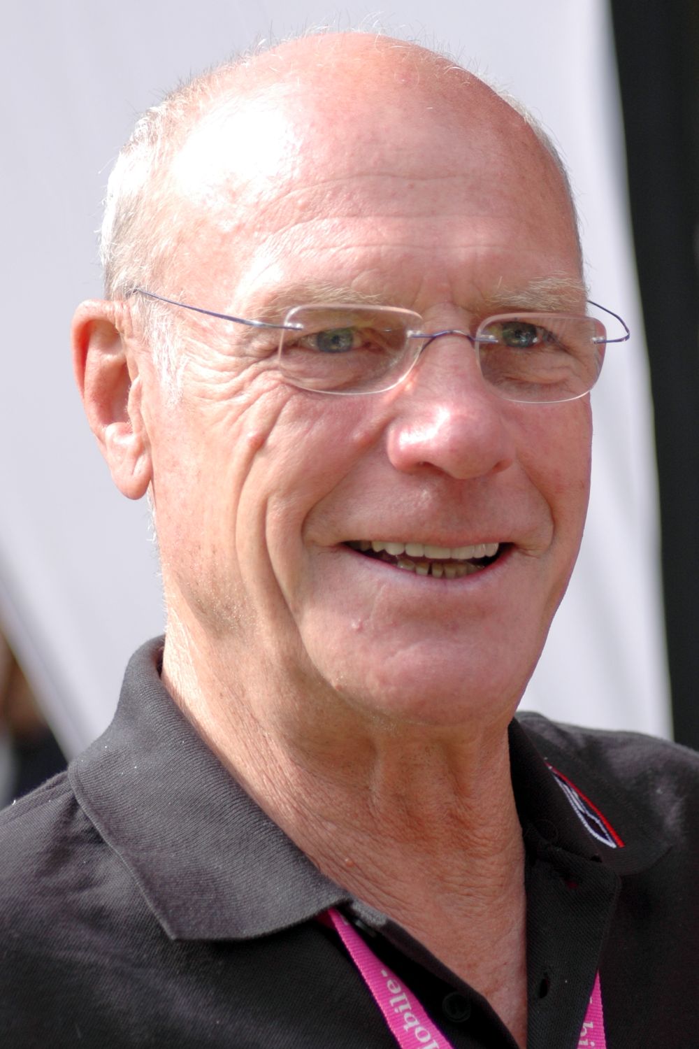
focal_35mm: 150
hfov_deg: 9.1
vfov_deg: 13.7
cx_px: 350
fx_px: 4368
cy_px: 524
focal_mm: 100
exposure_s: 1/320
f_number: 4.5
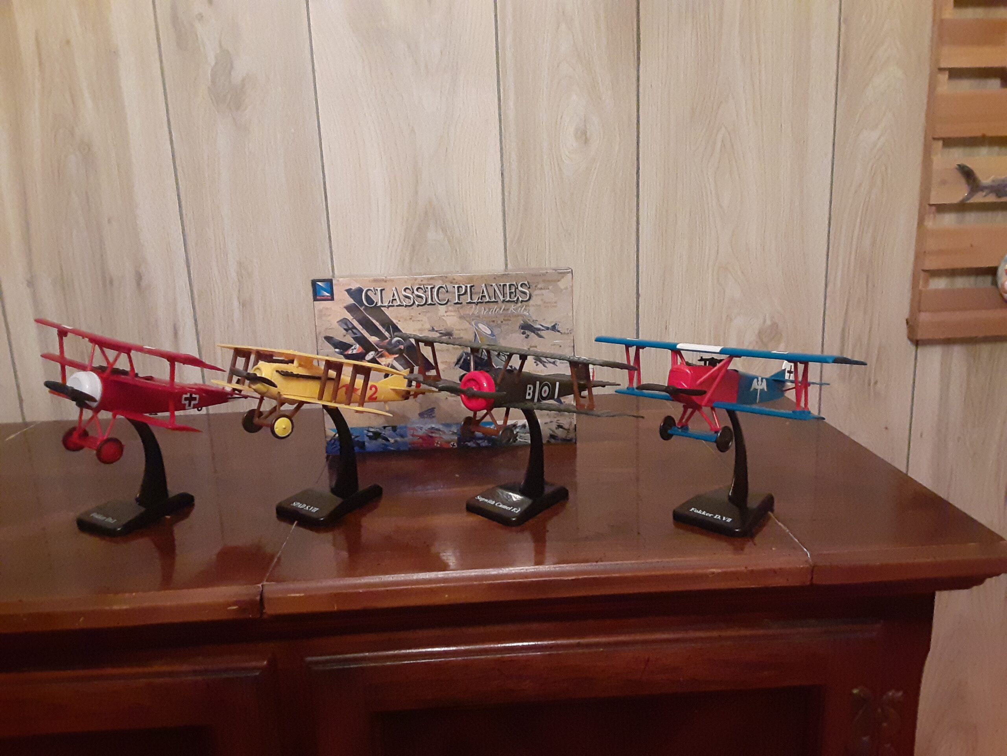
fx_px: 785
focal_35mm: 27
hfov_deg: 65.3
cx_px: 504
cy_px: 378
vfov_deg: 51.4
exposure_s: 1/24
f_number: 1.9
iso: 508
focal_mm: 2.91
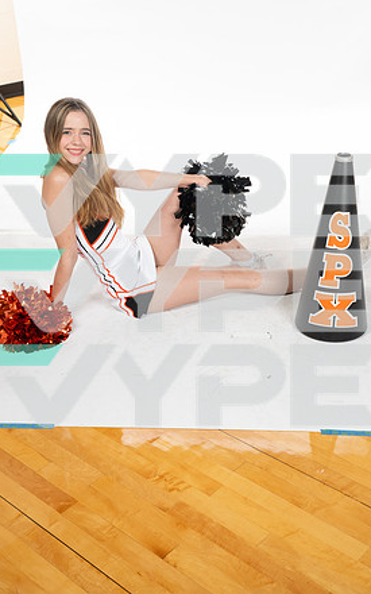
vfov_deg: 41.8
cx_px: 183
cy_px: 292
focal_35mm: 48
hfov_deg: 26.9
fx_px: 777
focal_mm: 46
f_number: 8
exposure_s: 1/320
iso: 800
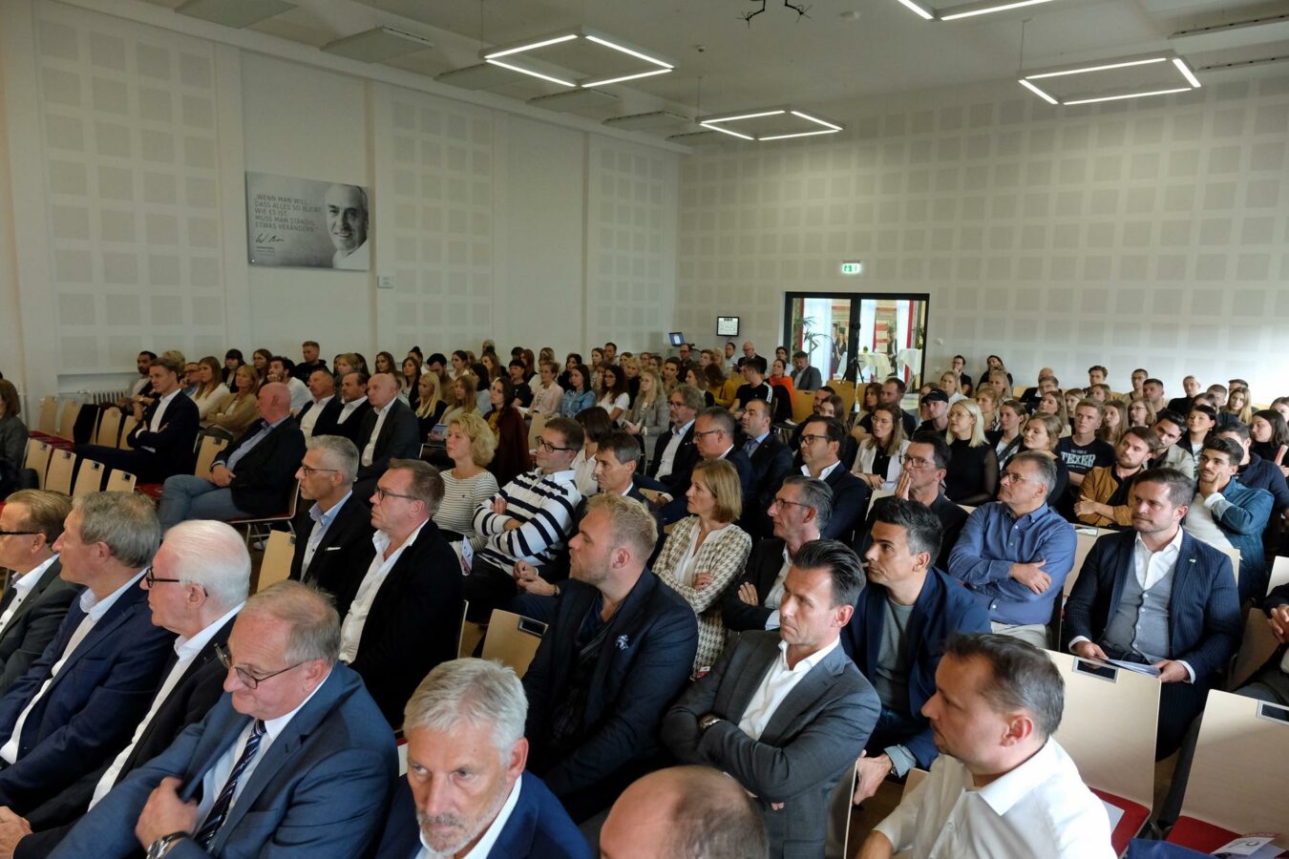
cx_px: 644
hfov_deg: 73.7
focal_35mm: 24
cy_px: 430
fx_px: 859
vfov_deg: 53.1
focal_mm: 16
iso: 2500
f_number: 4
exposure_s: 1/70
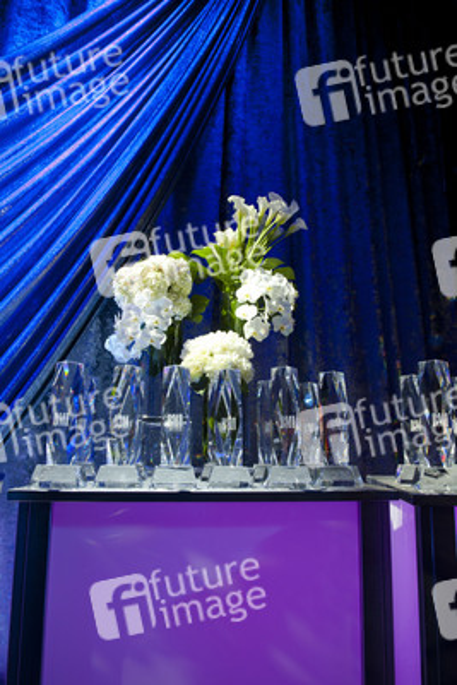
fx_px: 457
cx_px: 228
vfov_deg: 73.7
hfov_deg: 53.2
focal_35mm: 24
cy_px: 342
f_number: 4
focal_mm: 24
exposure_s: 1/250
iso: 800
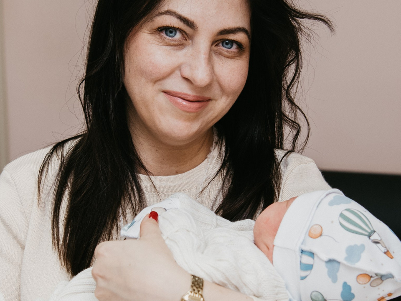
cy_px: 147
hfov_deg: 17.9
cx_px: 190
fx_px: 1274
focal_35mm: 110
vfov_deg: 13.5
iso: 125
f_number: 4
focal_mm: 42
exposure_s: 1/160
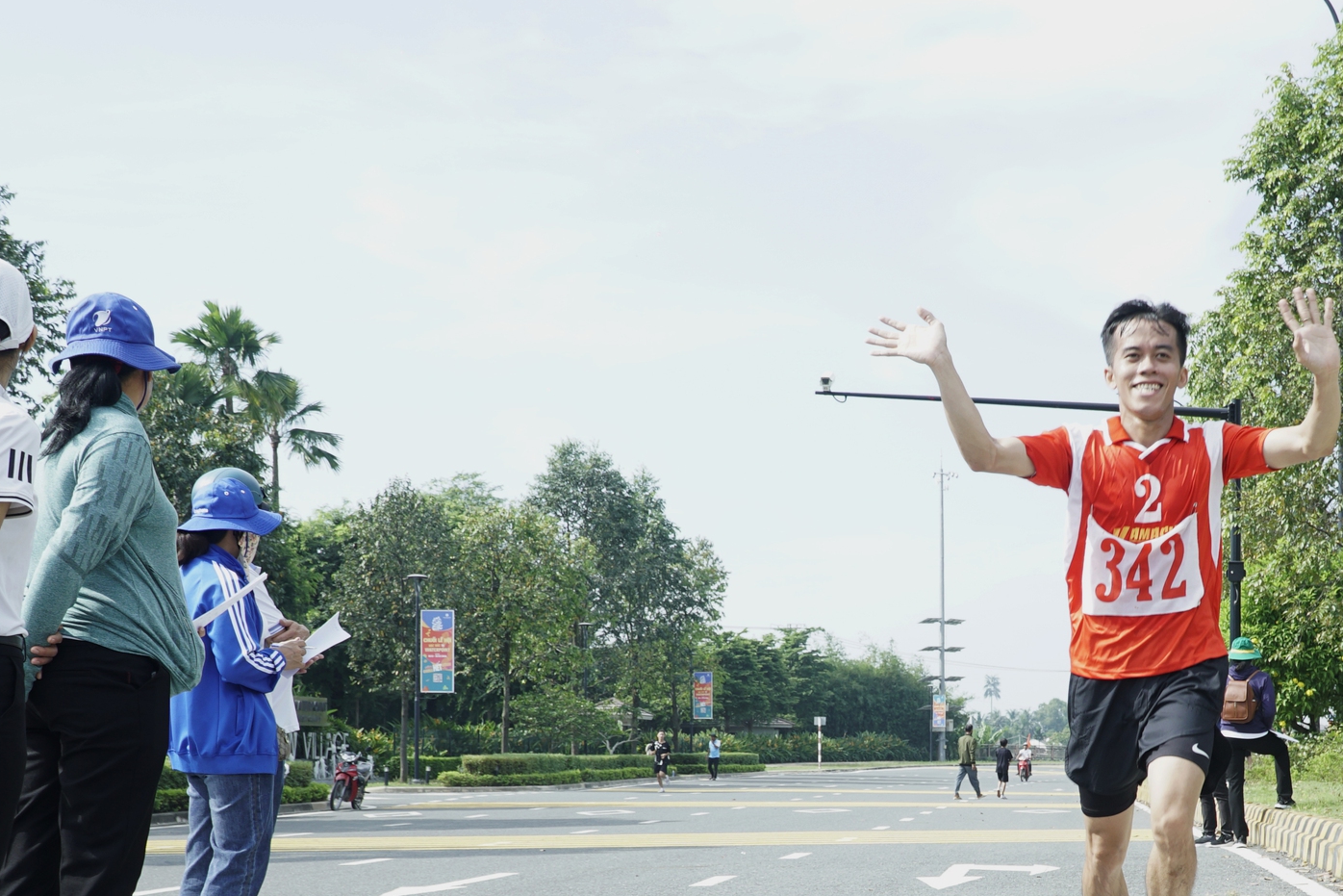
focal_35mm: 55
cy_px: 778
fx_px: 2052
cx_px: 925
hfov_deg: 35.8
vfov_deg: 24.0
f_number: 5
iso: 125
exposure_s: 1/250
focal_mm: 20
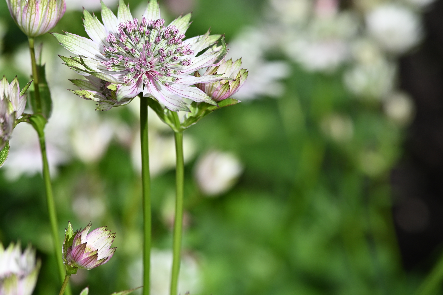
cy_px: 59
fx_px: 2323
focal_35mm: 189
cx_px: 144
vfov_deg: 7.3
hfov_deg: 10.9
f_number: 3.2
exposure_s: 1/4000
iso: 200
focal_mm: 75
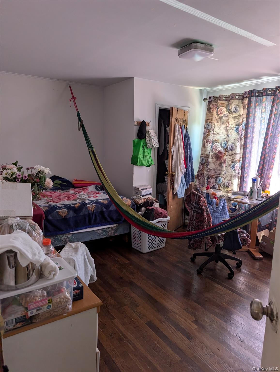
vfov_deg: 71.5
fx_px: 258
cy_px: 186
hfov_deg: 56.9
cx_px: 140
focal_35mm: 24
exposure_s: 1/109
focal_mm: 6.9
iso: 160
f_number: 1.68
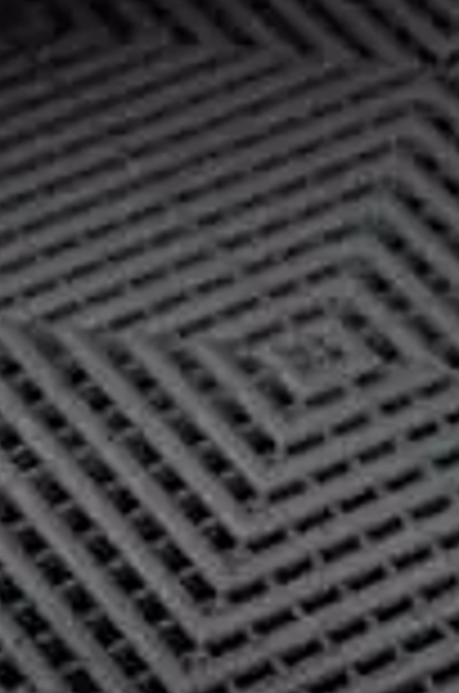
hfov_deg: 5.9
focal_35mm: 228
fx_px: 4380
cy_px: -398
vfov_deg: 8.8
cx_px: 702
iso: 500
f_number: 2.5
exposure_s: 1/125
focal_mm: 35
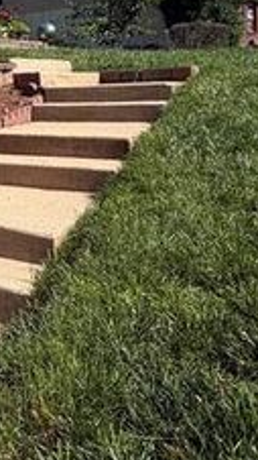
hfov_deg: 19.9
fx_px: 548
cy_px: 97
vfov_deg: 43.5
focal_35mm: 45
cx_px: -197
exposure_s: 1/955
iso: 20
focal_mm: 2.22
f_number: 2.2
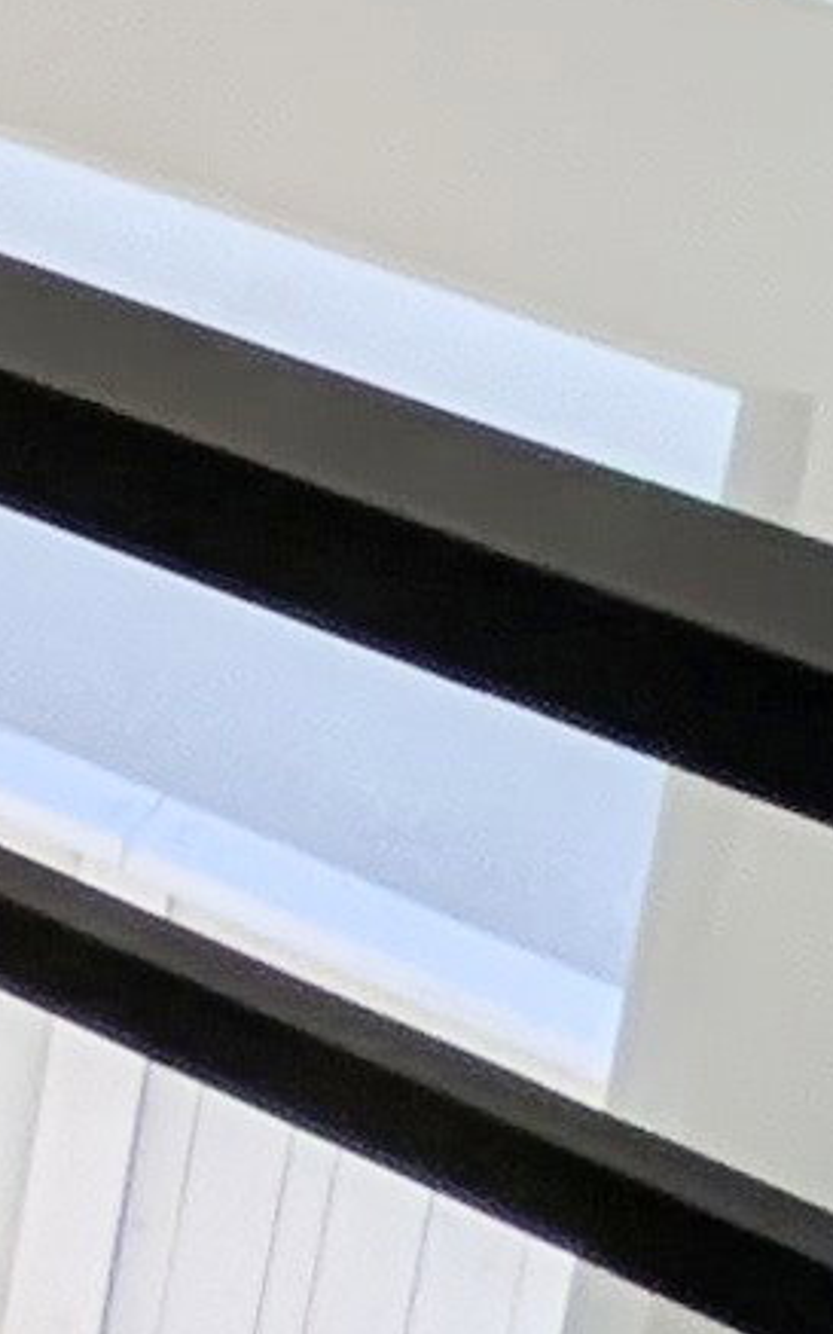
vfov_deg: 14.5
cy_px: -1337
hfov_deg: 6.1
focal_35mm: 119
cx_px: -3466
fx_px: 4324
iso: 52
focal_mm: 2.02
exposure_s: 1/861
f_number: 1.7
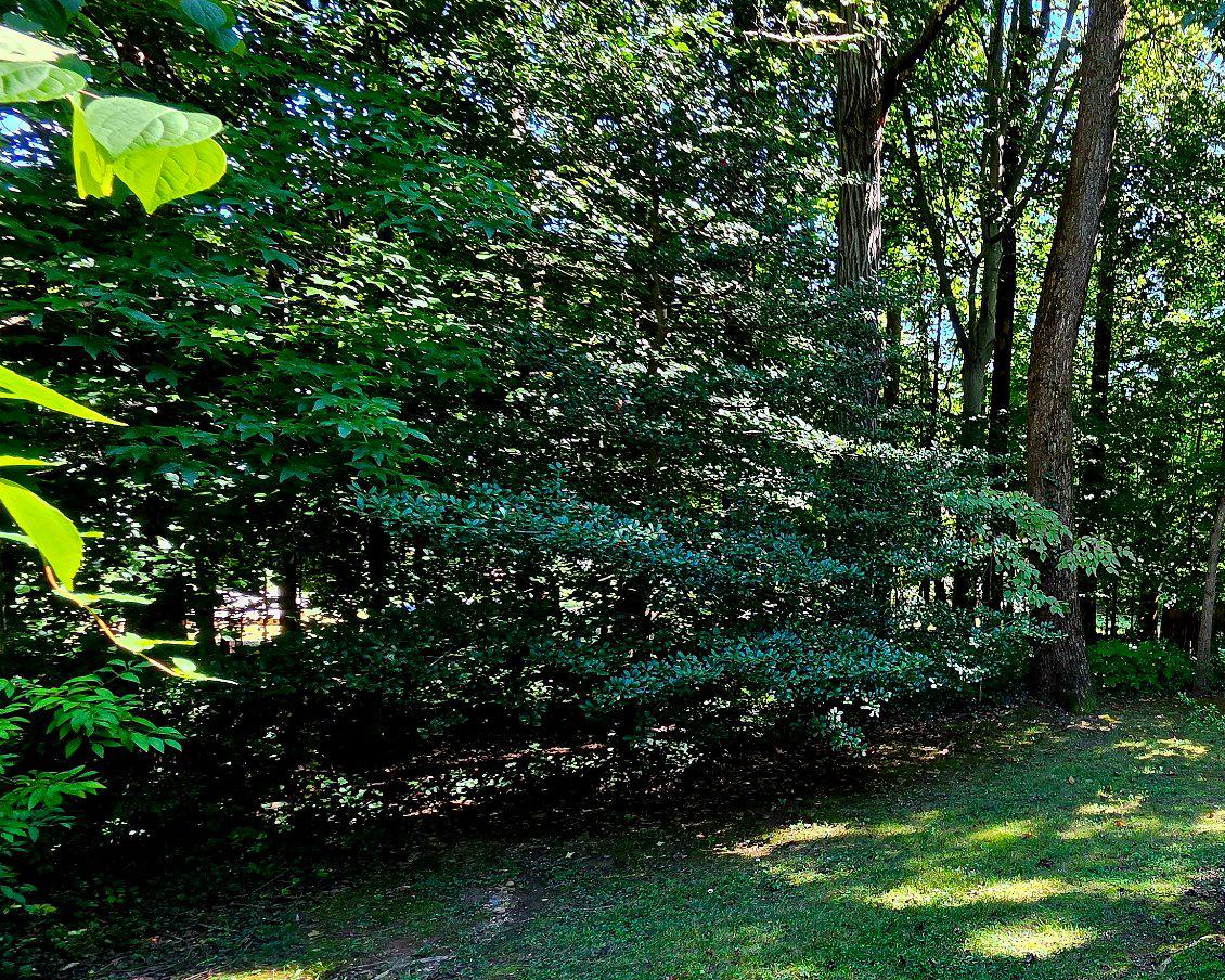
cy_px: 604
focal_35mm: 23
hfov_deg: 61.7
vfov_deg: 60.2
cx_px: 1093
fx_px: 834
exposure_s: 1/120
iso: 80
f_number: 2.2
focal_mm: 2.2
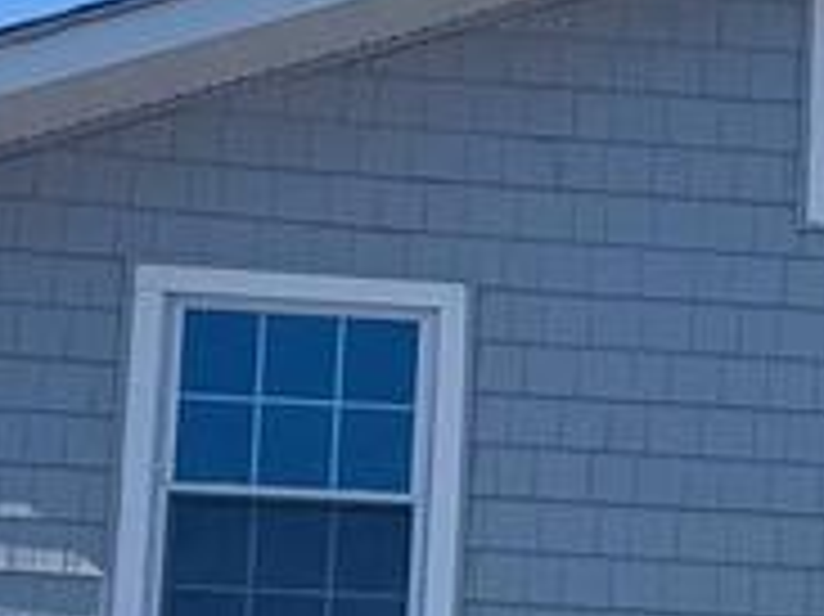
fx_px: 4496
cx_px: 1544
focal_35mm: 189
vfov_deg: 7.8
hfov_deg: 9.9
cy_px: 800
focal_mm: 6.76
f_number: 1.78
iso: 80
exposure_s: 1/4049
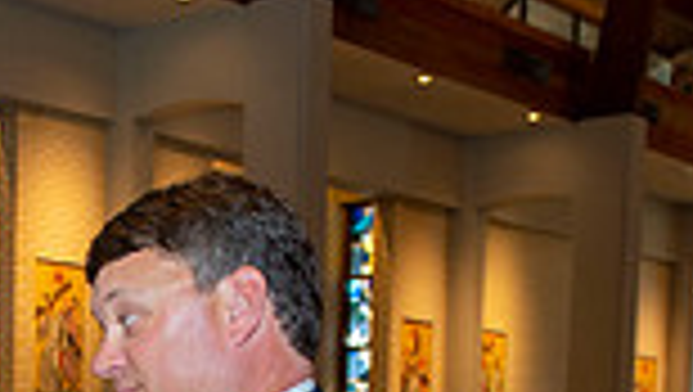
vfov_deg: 11.6
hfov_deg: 21.6
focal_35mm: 96
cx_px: 39
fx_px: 1766
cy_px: 732
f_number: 4
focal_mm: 24
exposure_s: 1/100
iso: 1000
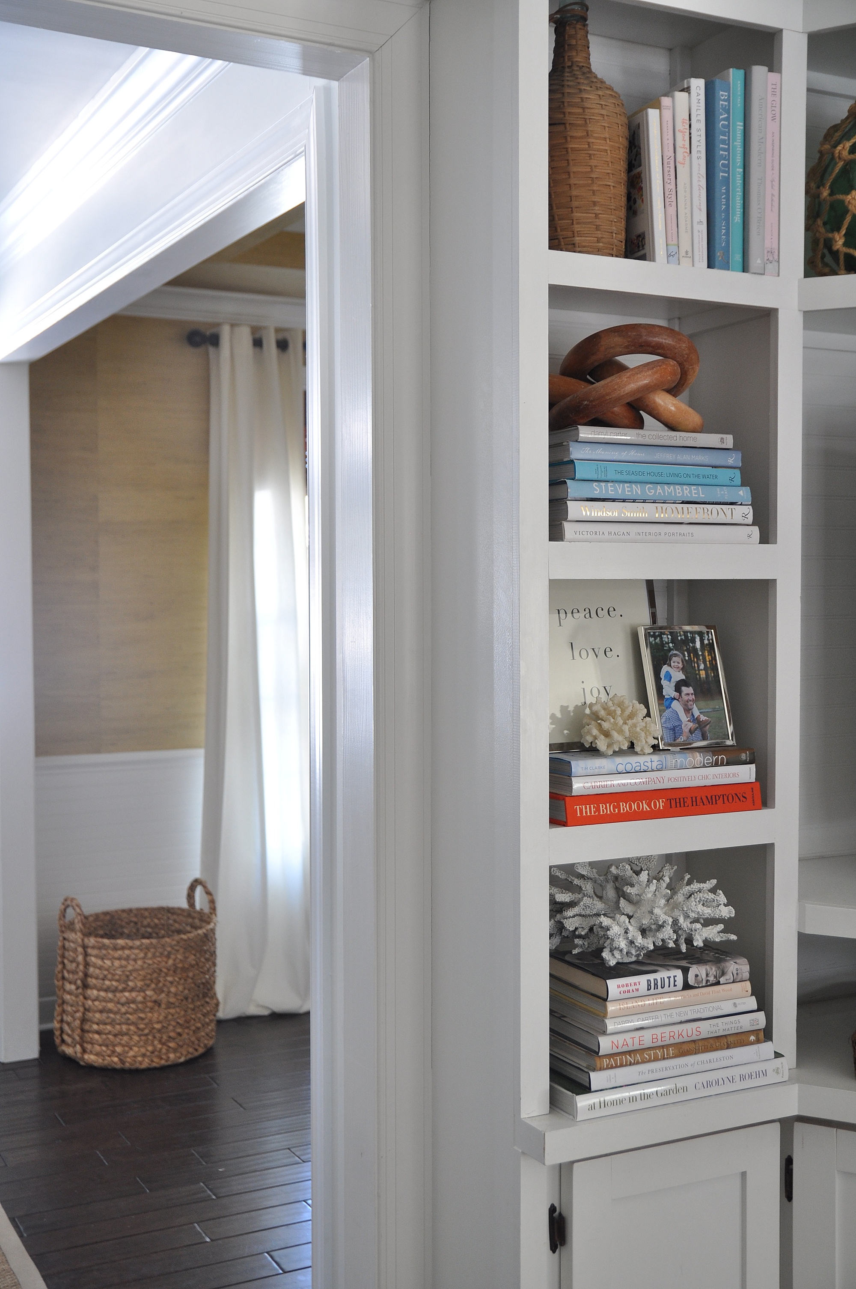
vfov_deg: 45.0
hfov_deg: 30.8
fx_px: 1555
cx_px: 428
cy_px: 644
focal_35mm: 44
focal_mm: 29
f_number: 3.2
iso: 400
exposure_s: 1/20
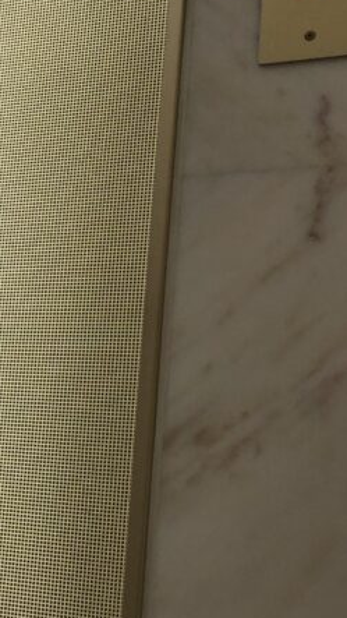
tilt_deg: +11.2
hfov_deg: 15.6
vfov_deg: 29.0
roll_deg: -7.8
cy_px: 314
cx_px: -114
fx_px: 1195
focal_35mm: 73
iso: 32
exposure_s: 1/31
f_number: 1.8
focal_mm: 3.99
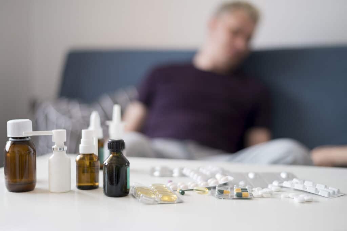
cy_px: 116
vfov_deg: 26.9
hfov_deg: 39.6
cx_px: 174
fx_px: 482
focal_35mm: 50
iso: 200
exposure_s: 1/200
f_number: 1.8
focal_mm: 50
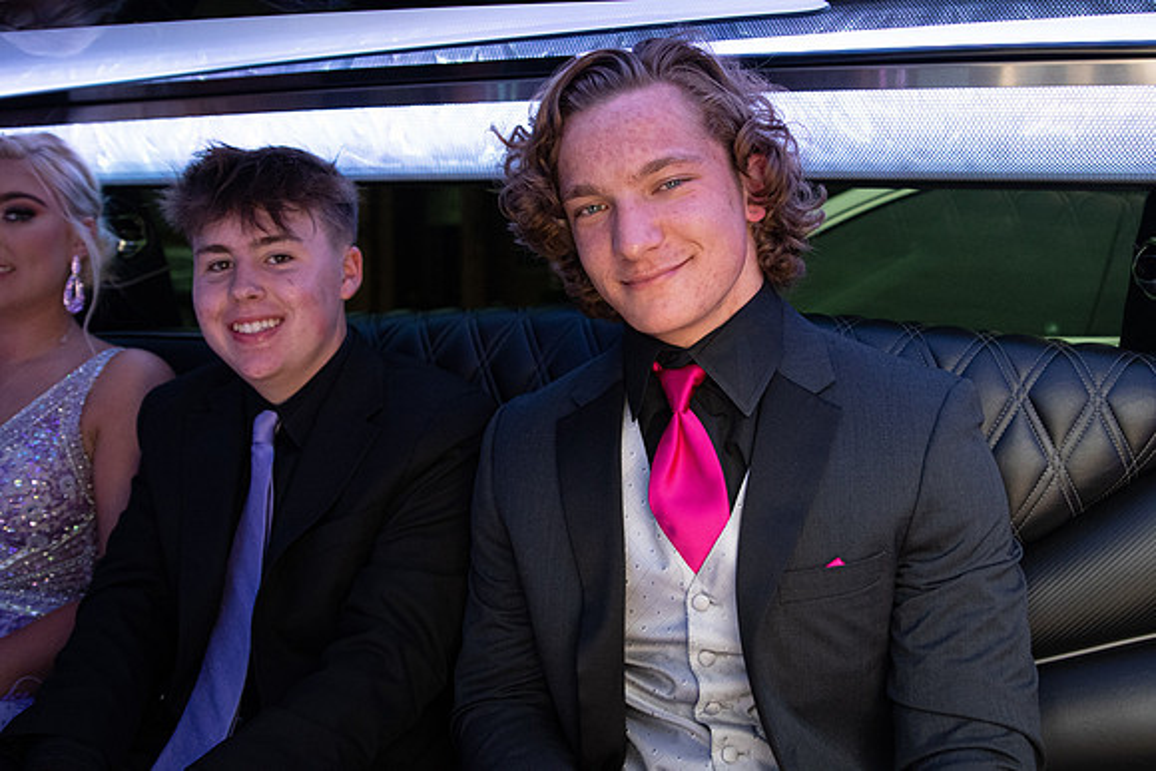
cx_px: 578
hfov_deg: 53.1
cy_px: 386
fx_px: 1156
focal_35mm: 36
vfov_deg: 36.9
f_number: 2.8
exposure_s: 1/320
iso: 3200
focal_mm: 24
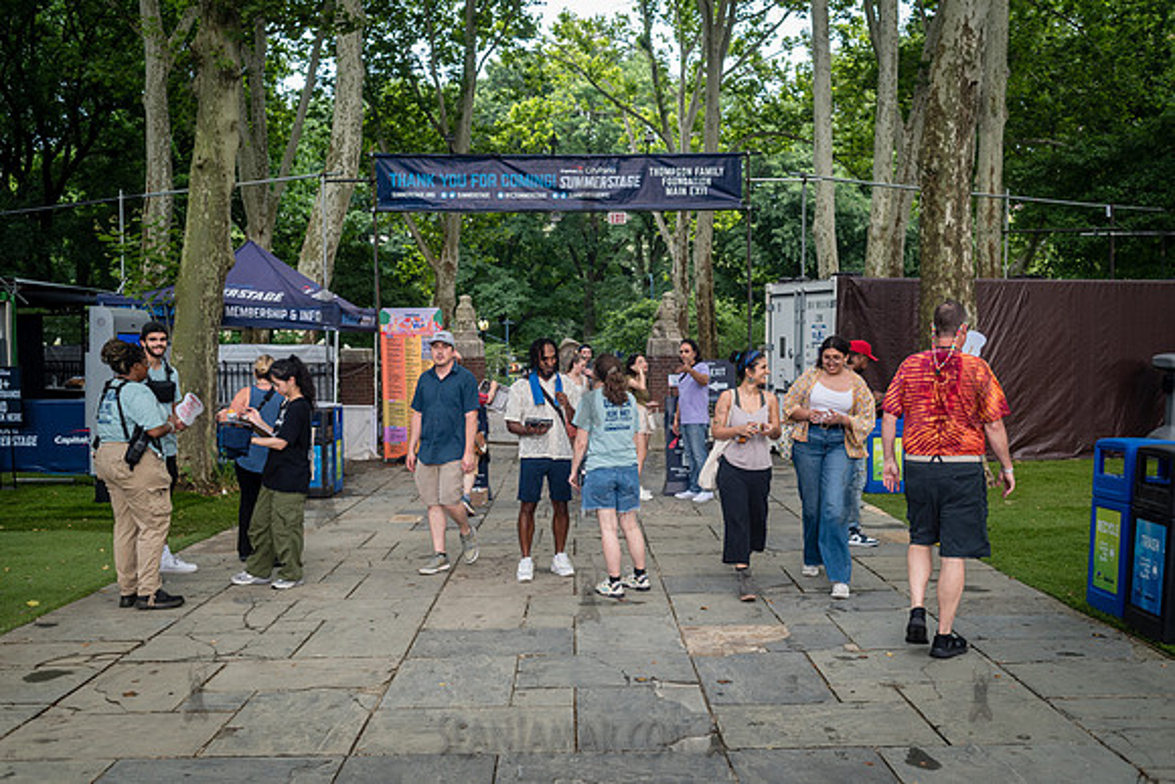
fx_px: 1143
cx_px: 588
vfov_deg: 37.9
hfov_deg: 54.4
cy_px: 392
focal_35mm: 35
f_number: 4
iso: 250
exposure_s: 1/160
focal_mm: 35
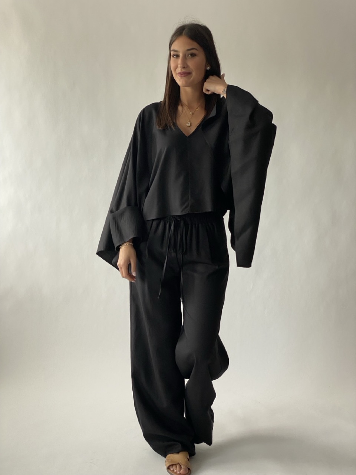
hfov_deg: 28.0
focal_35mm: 52
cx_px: 178
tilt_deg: -6.7
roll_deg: -1.6
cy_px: 238
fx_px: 713
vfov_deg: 36.8
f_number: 2
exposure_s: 1/100
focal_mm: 6
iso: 64
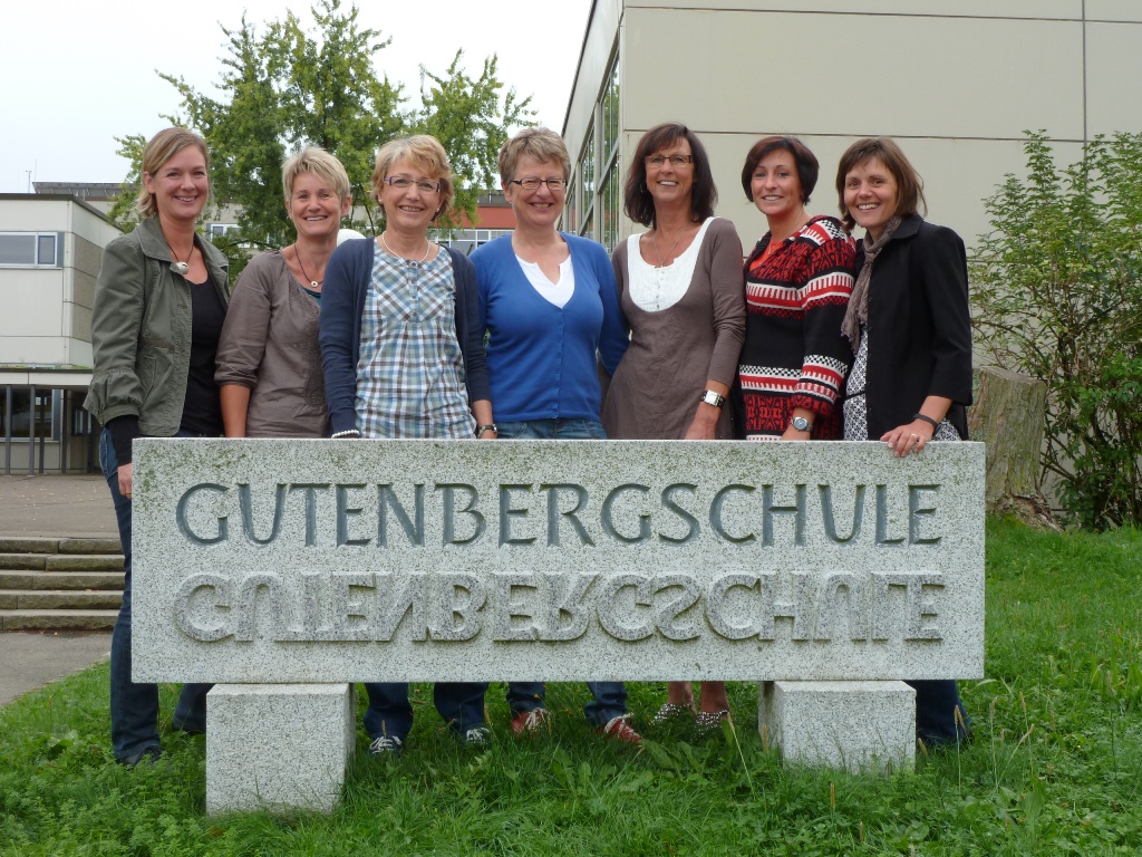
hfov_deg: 42.9
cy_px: 428
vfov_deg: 32.9
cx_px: 571
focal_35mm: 44
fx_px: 1452
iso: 80
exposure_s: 1/100
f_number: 4
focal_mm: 7.3
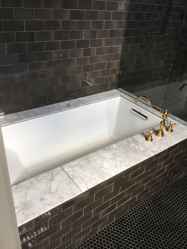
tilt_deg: -30.1
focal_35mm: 29
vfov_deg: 61.7
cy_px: 124
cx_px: 94
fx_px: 209
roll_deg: -5.2
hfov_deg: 48.2
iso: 50
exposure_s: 1/30
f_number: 2.2
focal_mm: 4.15
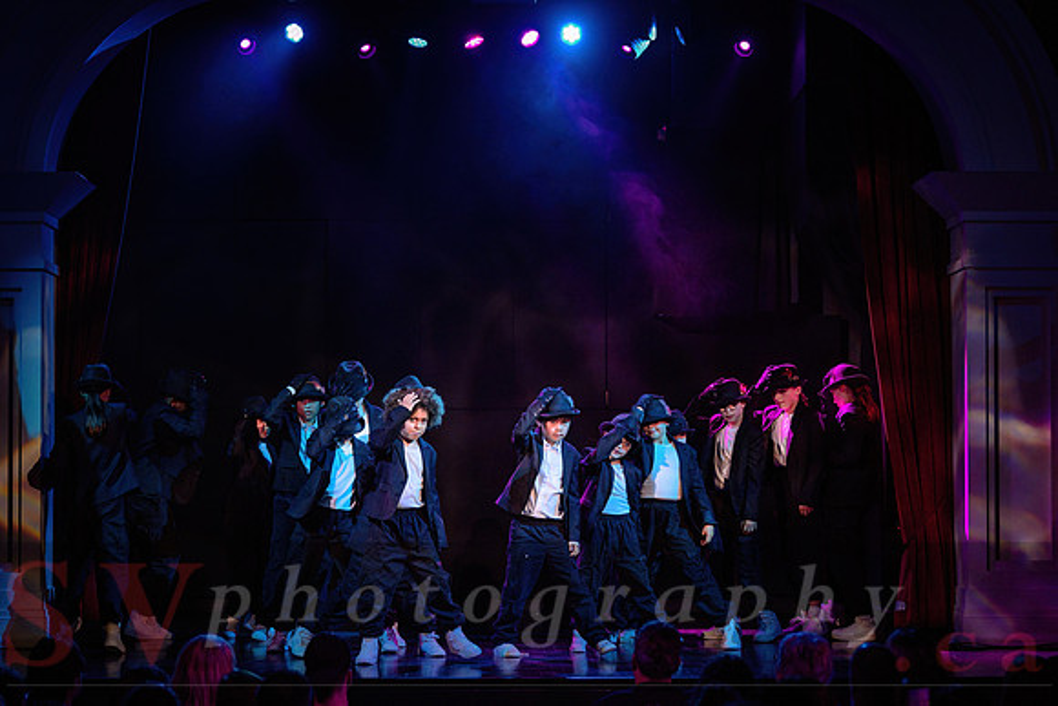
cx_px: 537
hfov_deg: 20.9
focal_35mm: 98
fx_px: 2872
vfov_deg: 14.0
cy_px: 353
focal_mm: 95
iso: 1600
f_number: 2.8
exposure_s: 1/200
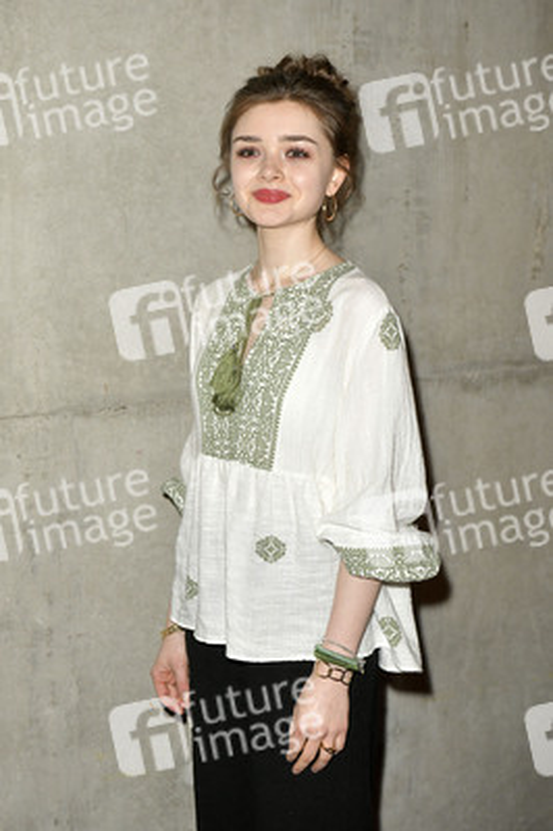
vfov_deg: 34.5
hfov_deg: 23.3
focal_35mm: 58
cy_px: 416
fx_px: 1339
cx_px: 276
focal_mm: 58
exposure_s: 1/250
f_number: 5.6
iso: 2500
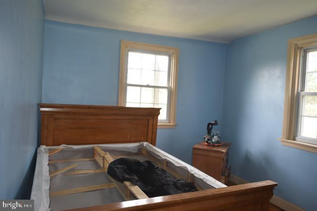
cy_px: 106
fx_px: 238
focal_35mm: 27
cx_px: 158
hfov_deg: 67.4
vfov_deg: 48.0
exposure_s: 1/100
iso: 800
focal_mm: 18
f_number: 5
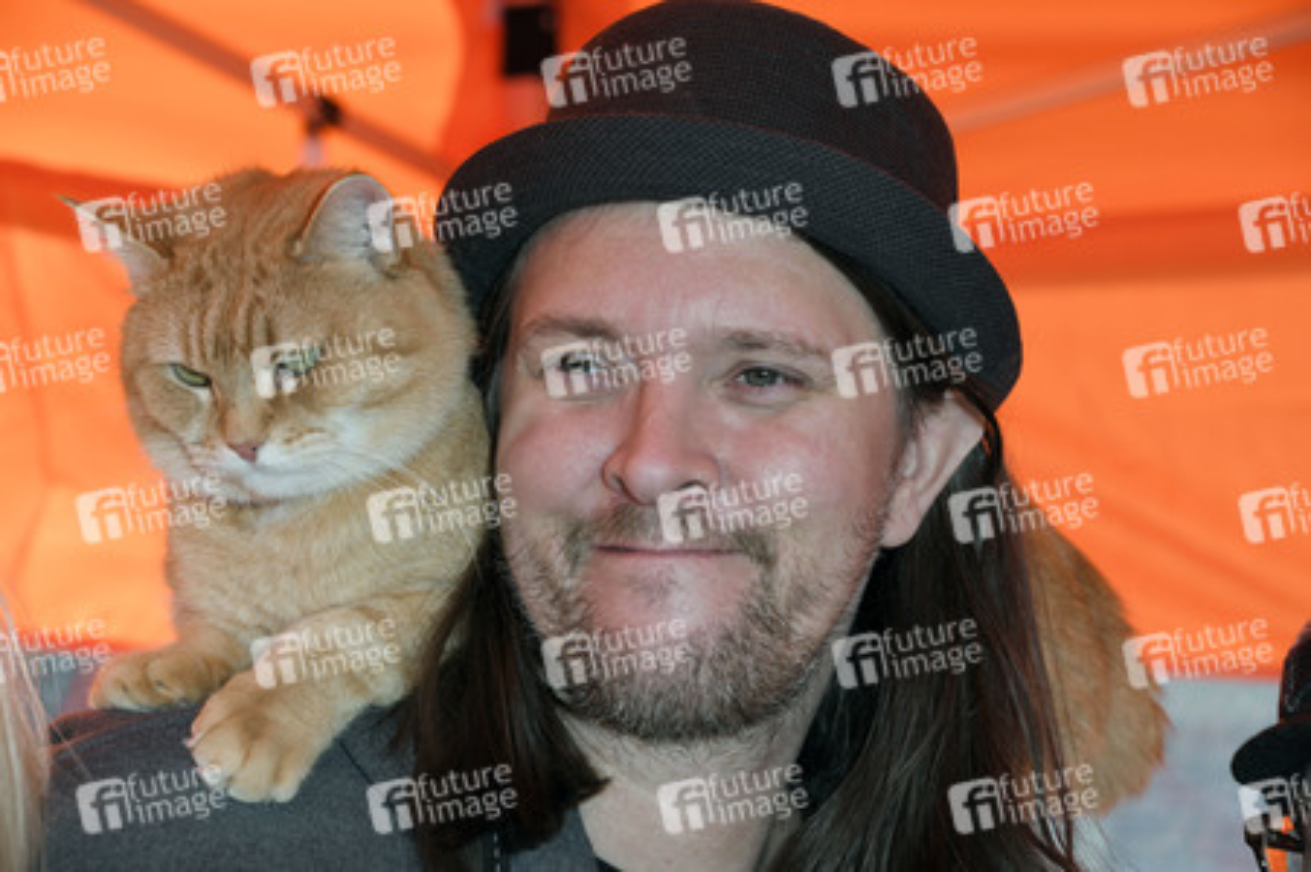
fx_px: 4439
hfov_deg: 16.8
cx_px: 656
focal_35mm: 122
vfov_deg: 11.2
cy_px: 436
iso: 160
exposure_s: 1/160
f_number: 8
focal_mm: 122
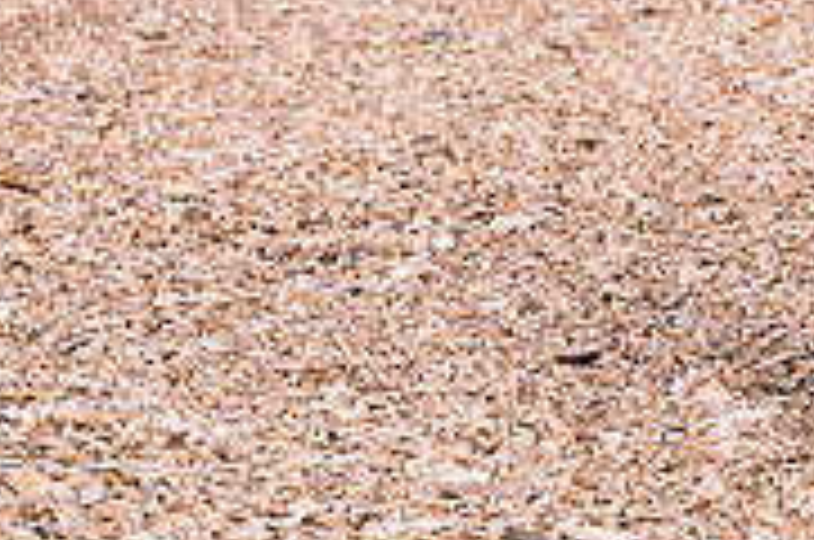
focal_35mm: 437
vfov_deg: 3.1
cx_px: 1016
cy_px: -79
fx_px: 9864
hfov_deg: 4.7
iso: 400
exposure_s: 1/1100
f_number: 2.8
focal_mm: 90.6
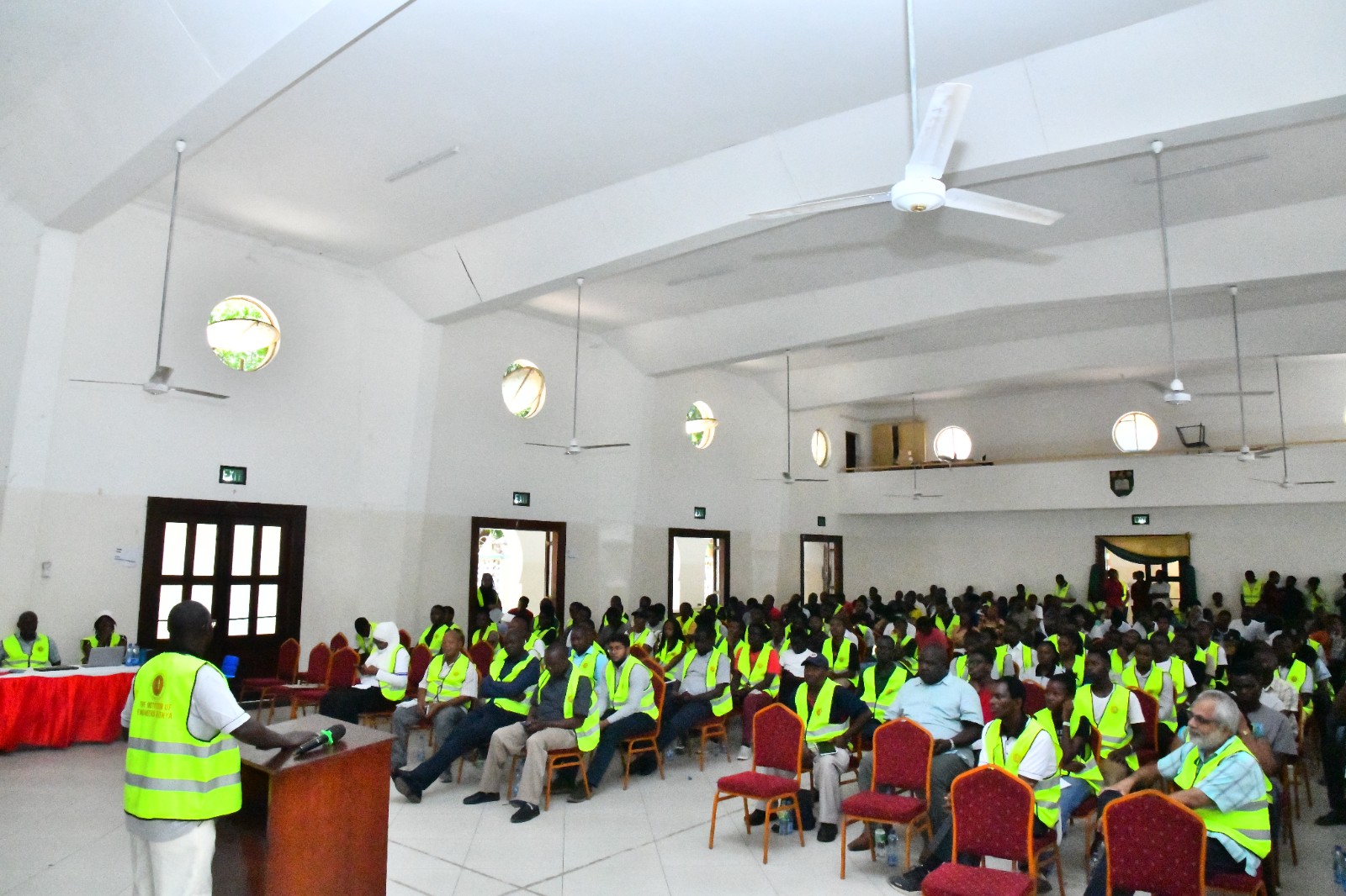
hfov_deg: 73.8
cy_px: 448
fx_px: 897
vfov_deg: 53.1
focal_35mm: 24
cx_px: 673
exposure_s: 1/250
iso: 25600
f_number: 20
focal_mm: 24
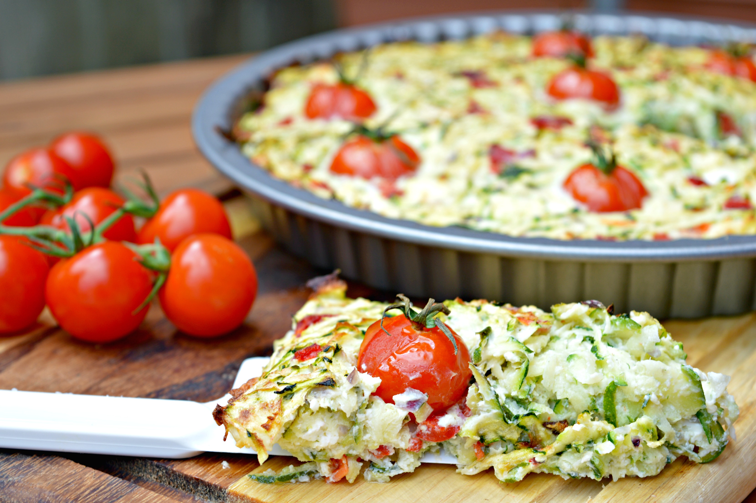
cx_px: 378
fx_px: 1731
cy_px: 252
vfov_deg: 16.5
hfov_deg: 24.6
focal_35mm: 82
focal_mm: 55
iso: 100
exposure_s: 1/60
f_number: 5.6
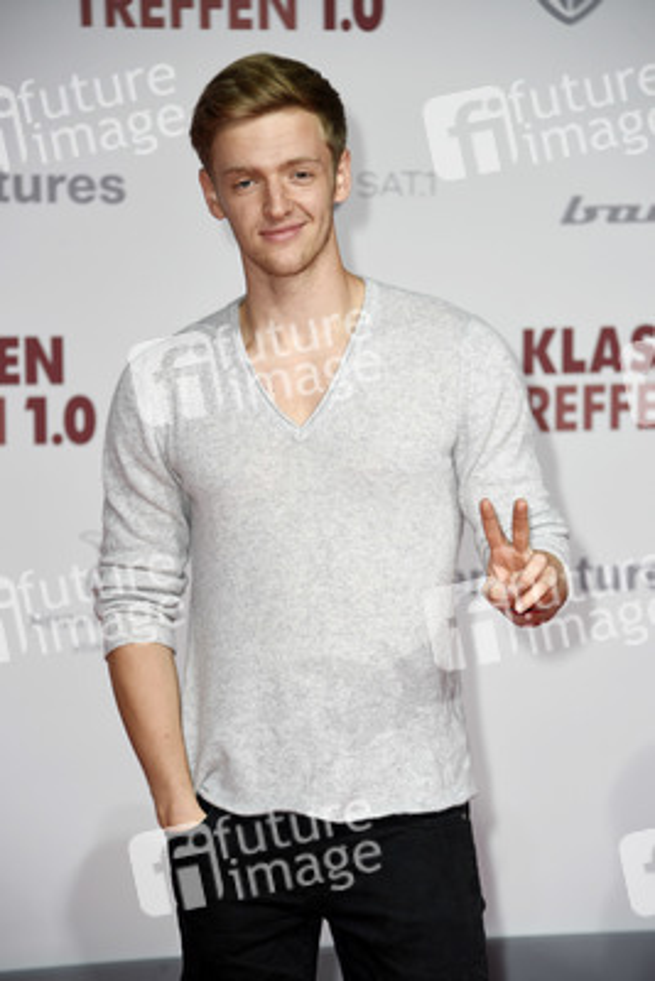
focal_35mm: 145
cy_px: 490
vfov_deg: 14.1
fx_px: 3954
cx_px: 328
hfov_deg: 9.5
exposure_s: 1/250
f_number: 5.6
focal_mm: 145
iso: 400
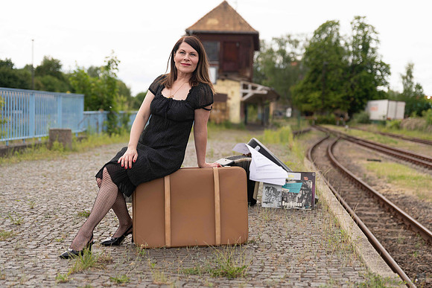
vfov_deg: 21.9
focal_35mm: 62
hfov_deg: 32.4
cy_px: 144
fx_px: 744
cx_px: 216
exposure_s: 1/640
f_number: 2.8
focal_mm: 62
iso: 64
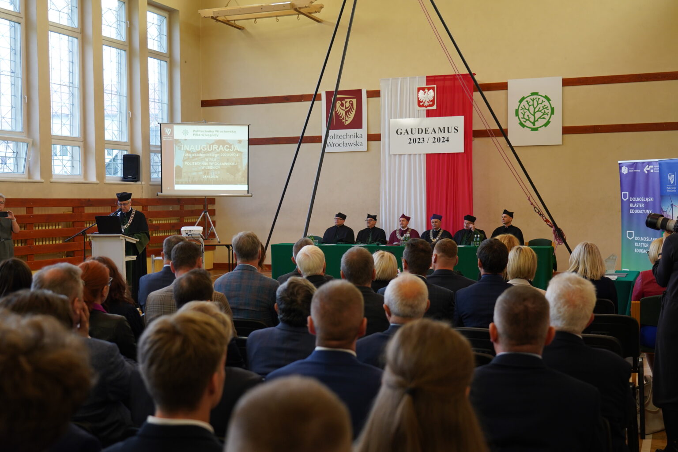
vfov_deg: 31.9
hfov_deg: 46.4
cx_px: 339
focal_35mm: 42
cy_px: 226
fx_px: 791
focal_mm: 42
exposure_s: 1/160
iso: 800
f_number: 4
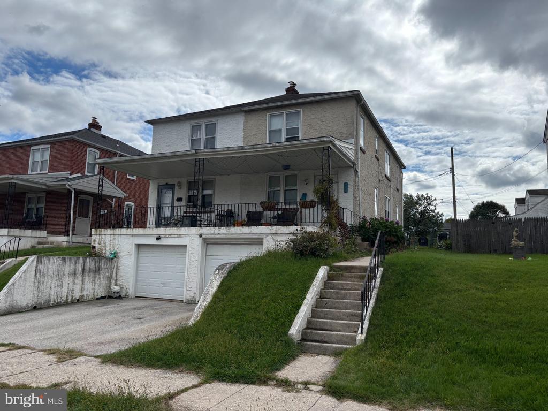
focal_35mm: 26
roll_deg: -1.6
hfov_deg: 67.3
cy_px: 206
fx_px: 412
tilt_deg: +6.4
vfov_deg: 53.1
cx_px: 274
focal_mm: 5.96
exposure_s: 1/8333
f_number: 1.6
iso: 50
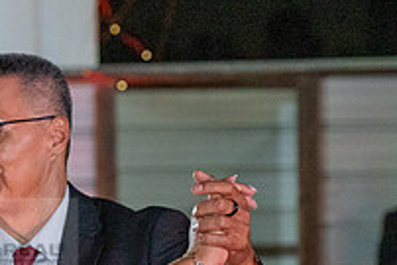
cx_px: -88
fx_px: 2593
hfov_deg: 8.6
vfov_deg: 5.8
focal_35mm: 235
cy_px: 244
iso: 3200
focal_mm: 82
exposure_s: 1/250
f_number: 4
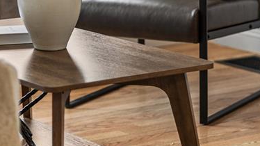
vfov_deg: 7.2
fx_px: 1158
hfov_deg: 12.7
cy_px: -6
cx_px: 31
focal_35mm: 168
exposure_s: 1/20
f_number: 1.8
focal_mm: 50
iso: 100
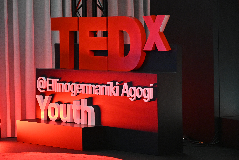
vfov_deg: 8.9
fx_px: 1029
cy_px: 80
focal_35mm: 155
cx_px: 120
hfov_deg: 13.2
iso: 4000
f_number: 10
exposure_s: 1/160
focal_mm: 155
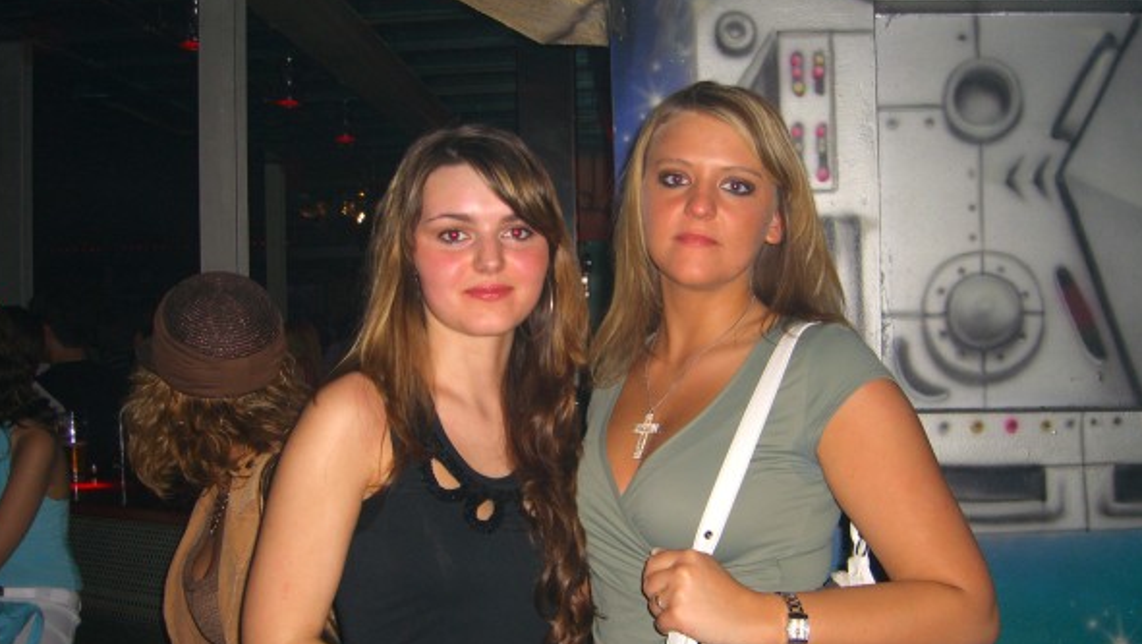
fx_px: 1272
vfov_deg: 28.3
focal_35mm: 42
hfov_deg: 48.3
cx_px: 568
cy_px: 377
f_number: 2.8
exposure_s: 1/60
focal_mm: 7.9
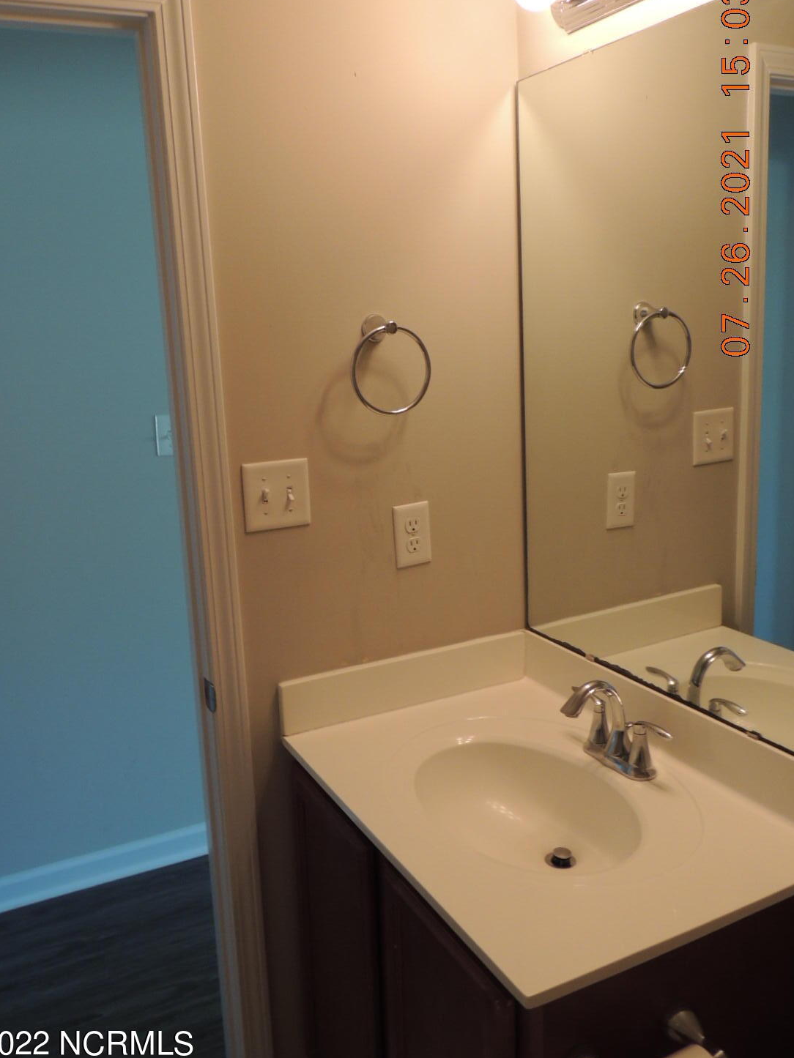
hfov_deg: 45.4
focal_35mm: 31
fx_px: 948
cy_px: 510
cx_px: 391
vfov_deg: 58.3
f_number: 3.1
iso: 220
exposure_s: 1/30
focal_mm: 4.9
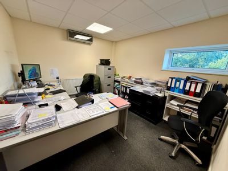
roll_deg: -4.1
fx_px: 92
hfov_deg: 102.1
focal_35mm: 14
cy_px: 86
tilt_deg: -16.7
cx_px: 114
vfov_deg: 85.7
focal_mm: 2.22
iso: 160
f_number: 2.2
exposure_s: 1/100
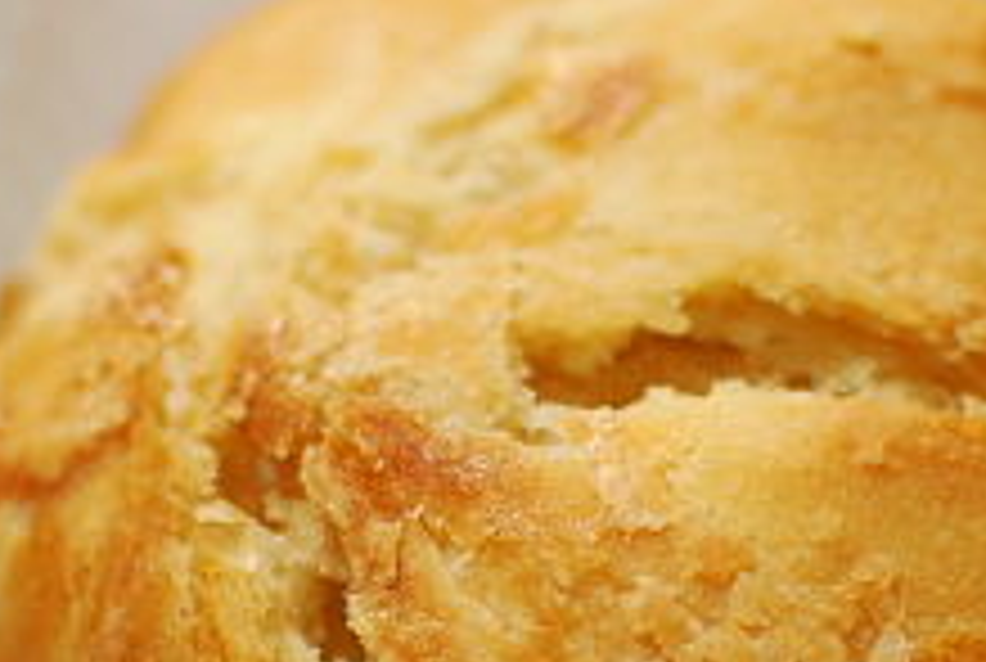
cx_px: 513
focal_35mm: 168
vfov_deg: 8.2
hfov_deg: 12.2
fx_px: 4600
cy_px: 583
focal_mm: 35
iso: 100
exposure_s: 1/160
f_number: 2.5
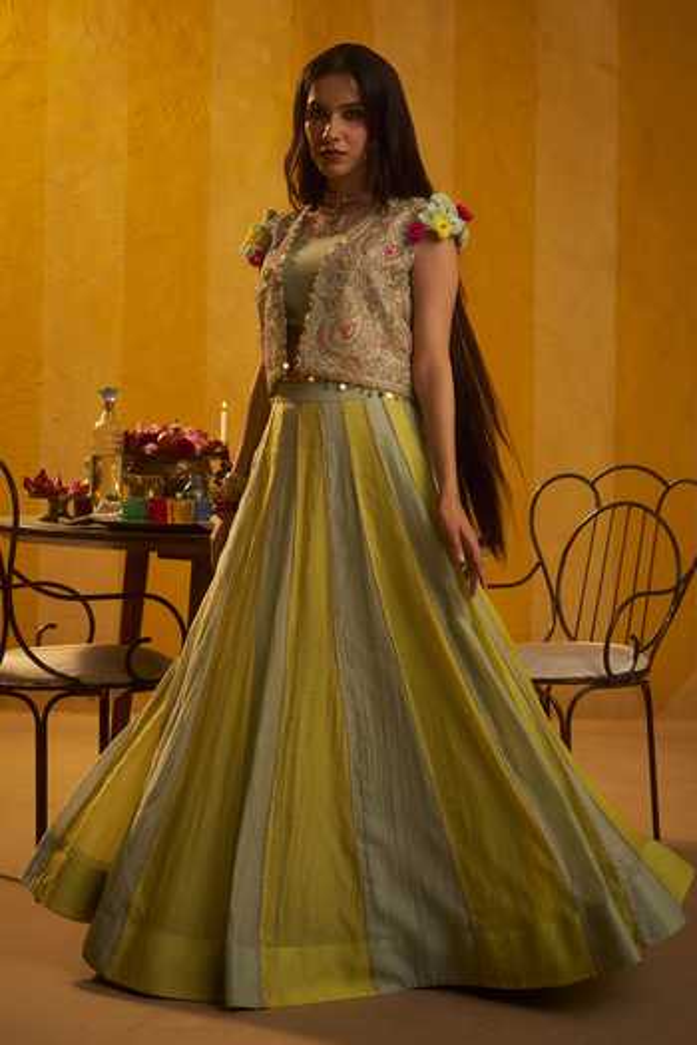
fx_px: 1249
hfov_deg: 31.2
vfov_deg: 45.4
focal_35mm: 43
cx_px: 348
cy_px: 522
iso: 500
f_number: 4.5
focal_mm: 43
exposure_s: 1/160
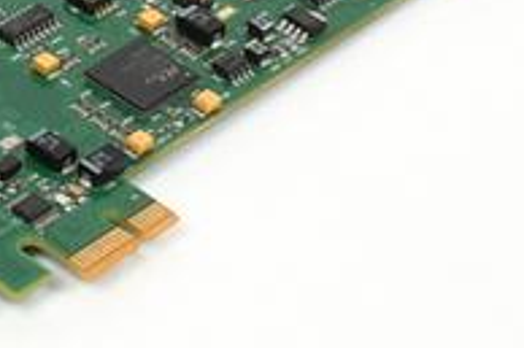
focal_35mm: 93
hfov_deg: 21.1
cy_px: 66
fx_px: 1352
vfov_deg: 14.6
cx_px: -16
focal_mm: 20
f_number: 13
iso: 160
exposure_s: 1/250
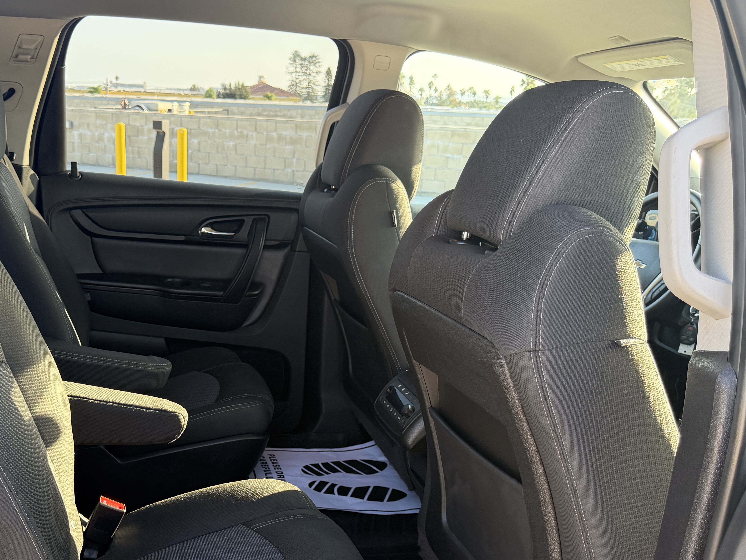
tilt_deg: -20.3
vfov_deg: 38.9
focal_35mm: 36
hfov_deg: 50.3
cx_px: 242
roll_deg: -1.8
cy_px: 398
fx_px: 776
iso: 200
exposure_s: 1/223
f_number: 1.78
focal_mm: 6.76
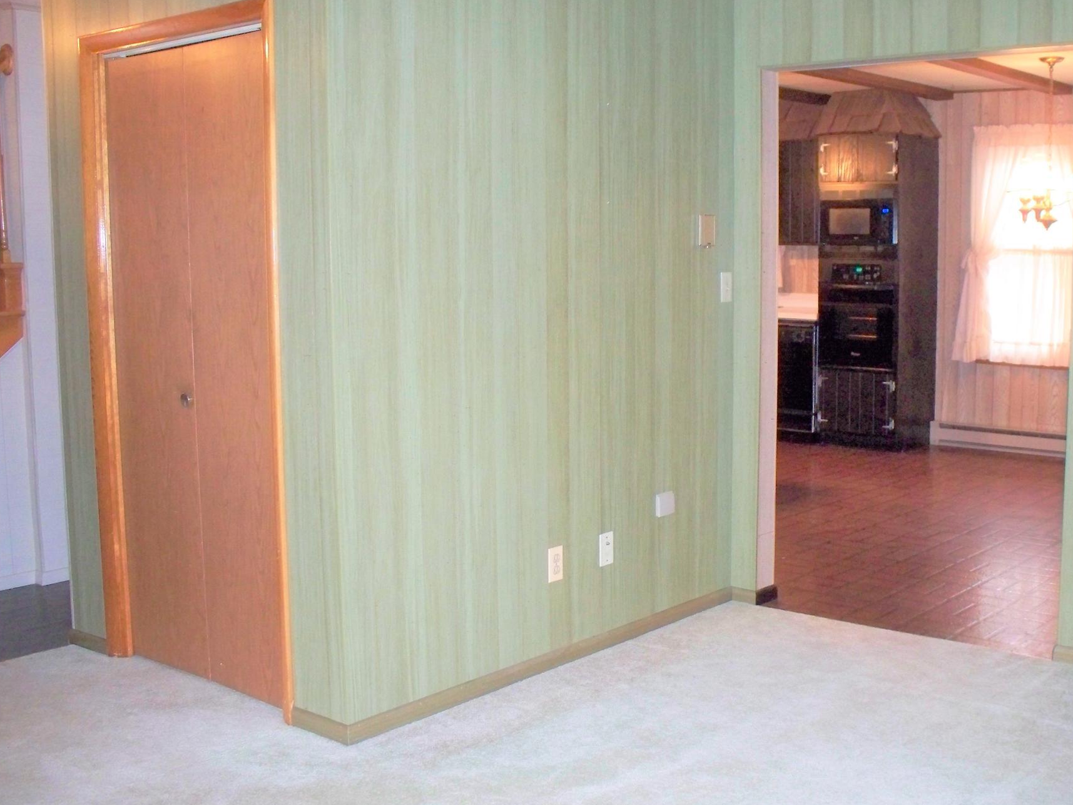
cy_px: 389
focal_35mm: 43
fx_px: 1333
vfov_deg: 33.6
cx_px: 622
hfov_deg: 43.7
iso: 400
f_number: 2.8
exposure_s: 1/30
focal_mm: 7.54
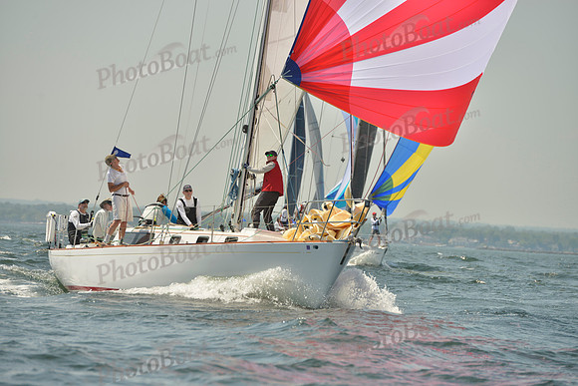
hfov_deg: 10.3
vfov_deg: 6.9
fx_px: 3212
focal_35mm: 200
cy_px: 193
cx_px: 289
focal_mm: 200
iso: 200
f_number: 7.1
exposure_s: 1/1250
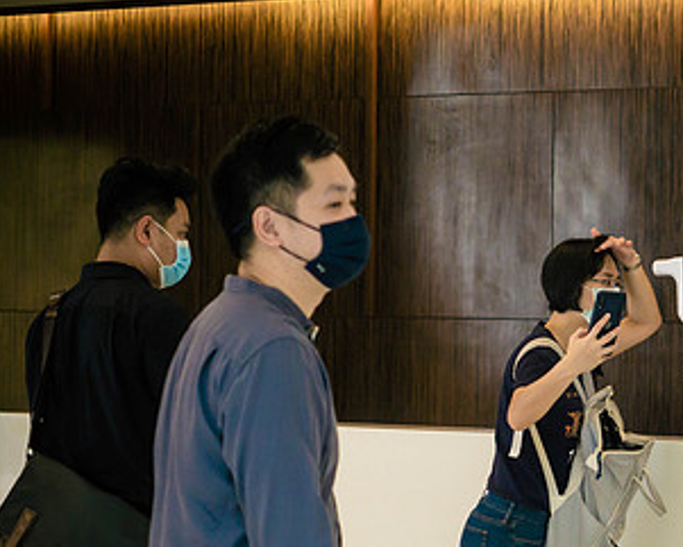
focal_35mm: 156
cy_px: 423
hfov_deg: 12.3
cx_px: 592
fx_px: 3154
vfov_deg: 9.9
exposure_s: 1/125
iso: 1600
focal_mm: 40
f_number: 2.8
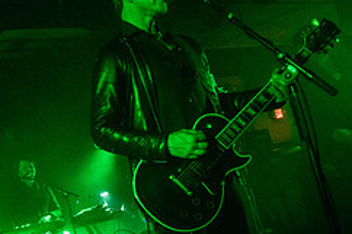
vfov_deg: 27.3
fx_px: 469
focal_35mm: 48
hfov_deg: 36.6
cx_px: -7
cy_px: 197
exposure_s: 1/80
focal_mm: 20
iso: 3200
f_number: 3.2
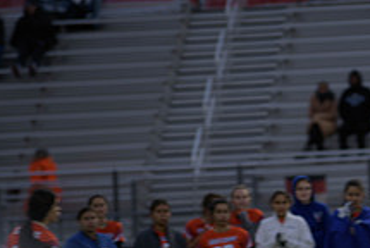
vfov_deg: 2.6
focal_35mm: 539
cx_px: 396
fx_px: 5547
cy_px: 233
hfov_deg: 3.8
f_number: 2.8
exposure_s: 1/200
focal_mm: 200
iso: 200
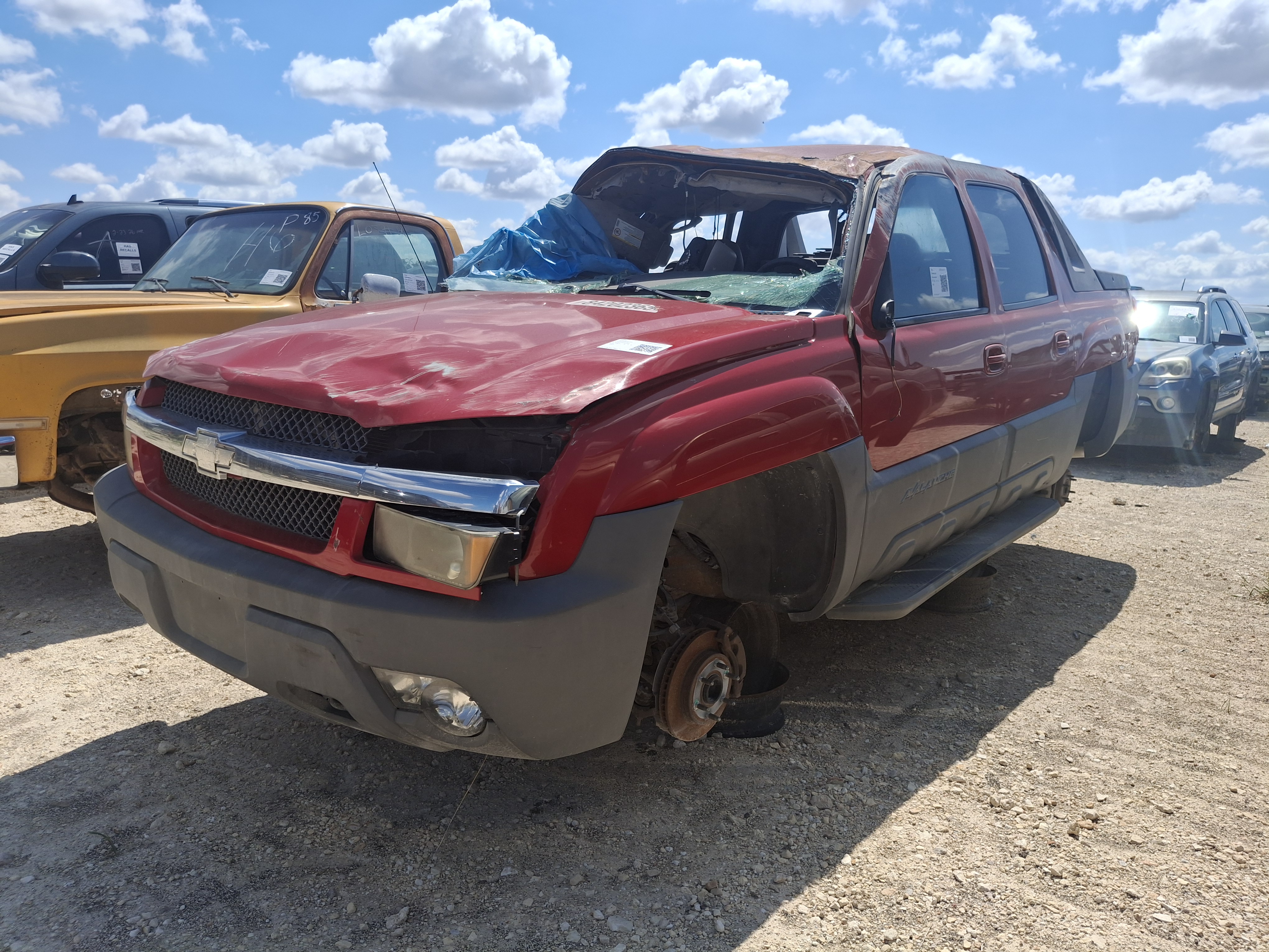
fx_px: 916
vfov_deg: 54.9
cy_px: 476
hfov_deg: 69.4
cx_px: 634
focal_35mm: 25
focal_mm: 4.69
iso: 32
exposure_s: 1/2874
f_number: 1.8
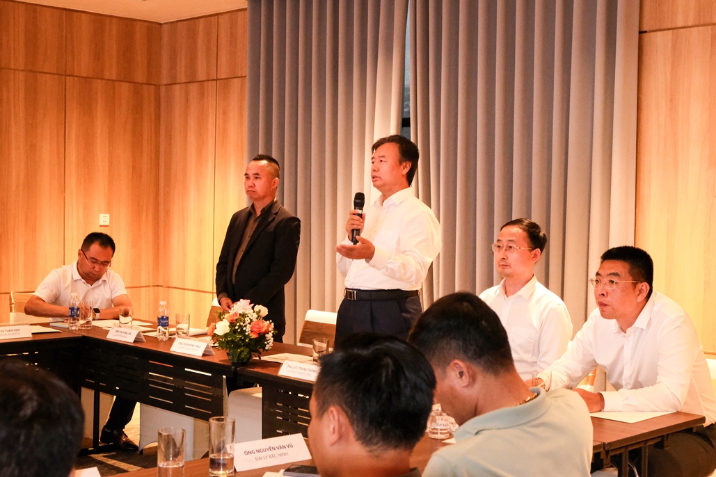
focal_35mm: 52
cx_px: 371
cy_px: 235
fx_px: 1034
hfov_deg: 38.2
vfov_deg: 26.0
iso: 8000
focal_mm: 32.9
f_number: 5.6
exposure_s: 1/125
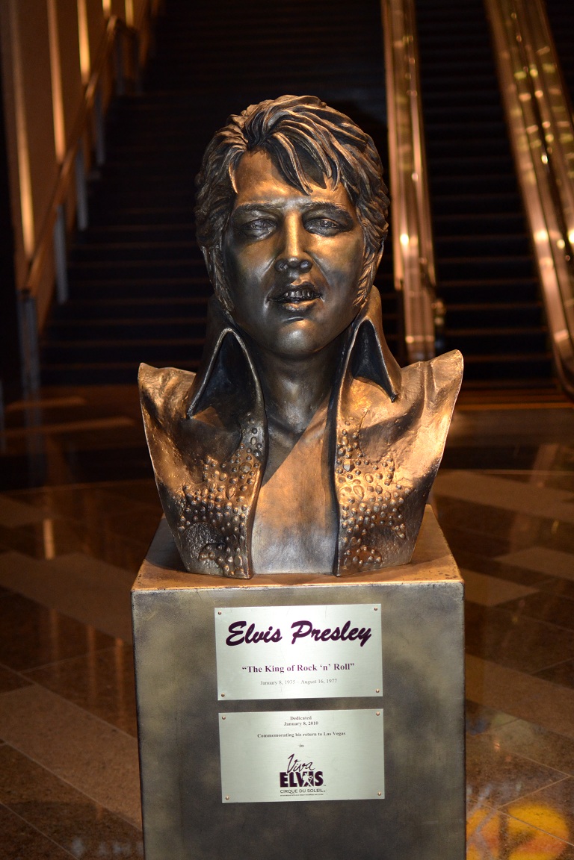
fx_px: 1256
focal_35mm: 52
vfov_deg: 37.9
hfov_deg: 25.8
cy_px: 430
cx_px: 287
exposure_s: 1/200
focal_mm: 35
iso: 800
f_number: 1.8
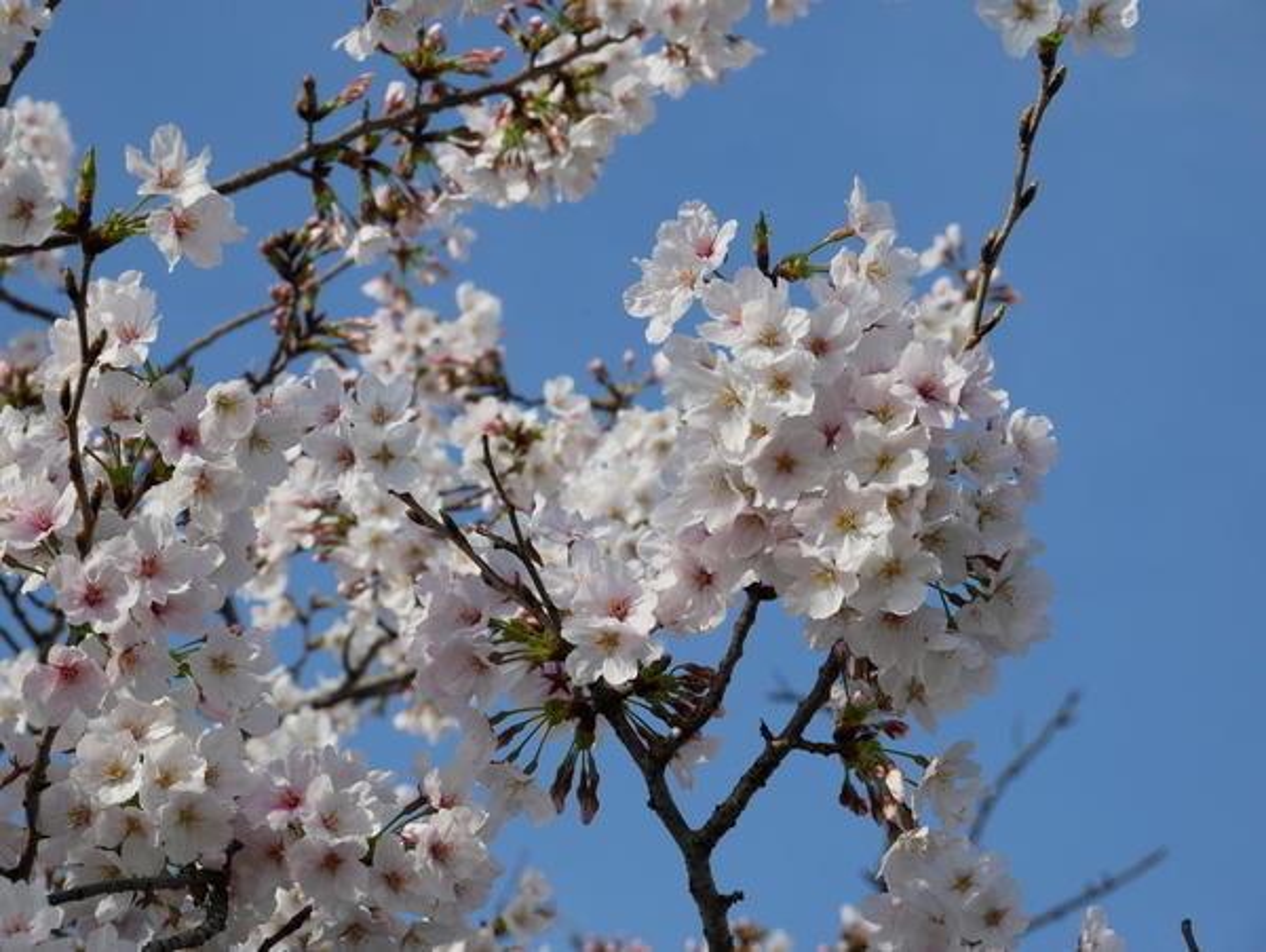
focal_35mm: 120
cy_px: 476
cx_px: 633
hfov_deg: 16.4
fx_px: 4392
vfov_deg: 12.4
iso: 200
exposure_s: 1/500
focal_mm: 60
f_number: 9
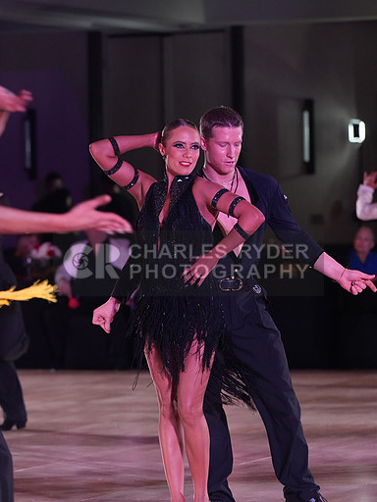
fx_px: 3166
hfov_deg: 6.8
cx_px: 189
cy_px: 264
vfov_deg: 9.1
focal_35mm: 218
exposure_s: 1/250
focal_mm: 200
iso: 5000
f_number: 5.6
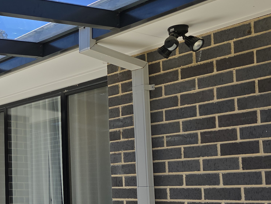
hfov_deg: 27.1
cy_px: 138
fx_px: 485
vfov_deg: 23.5
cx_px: -65
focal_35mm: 62
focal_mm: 6.3
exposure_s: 1/579
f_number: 1.7
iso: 12
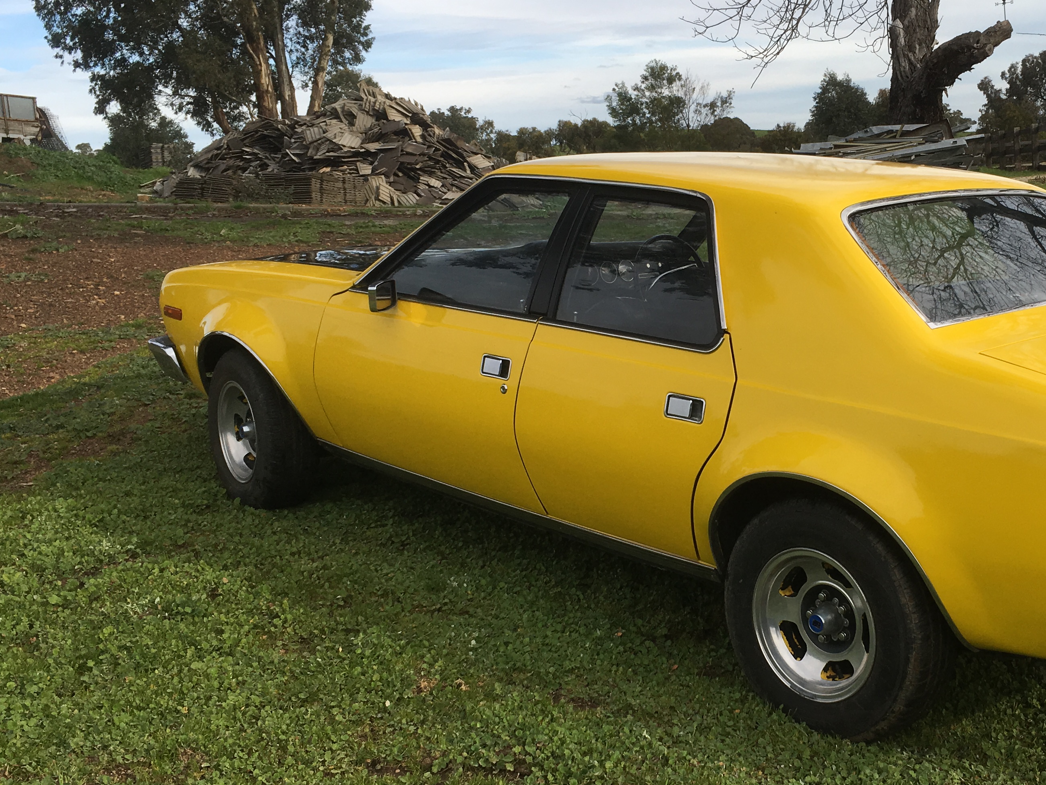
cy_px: 429
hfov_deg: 41.4
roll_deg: +5.8
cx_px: 715
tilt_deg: -11.4
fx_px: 1360
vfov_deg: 32.2
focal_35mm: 45
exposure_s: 1/739
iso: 25
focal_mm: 4.15
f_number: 2.2
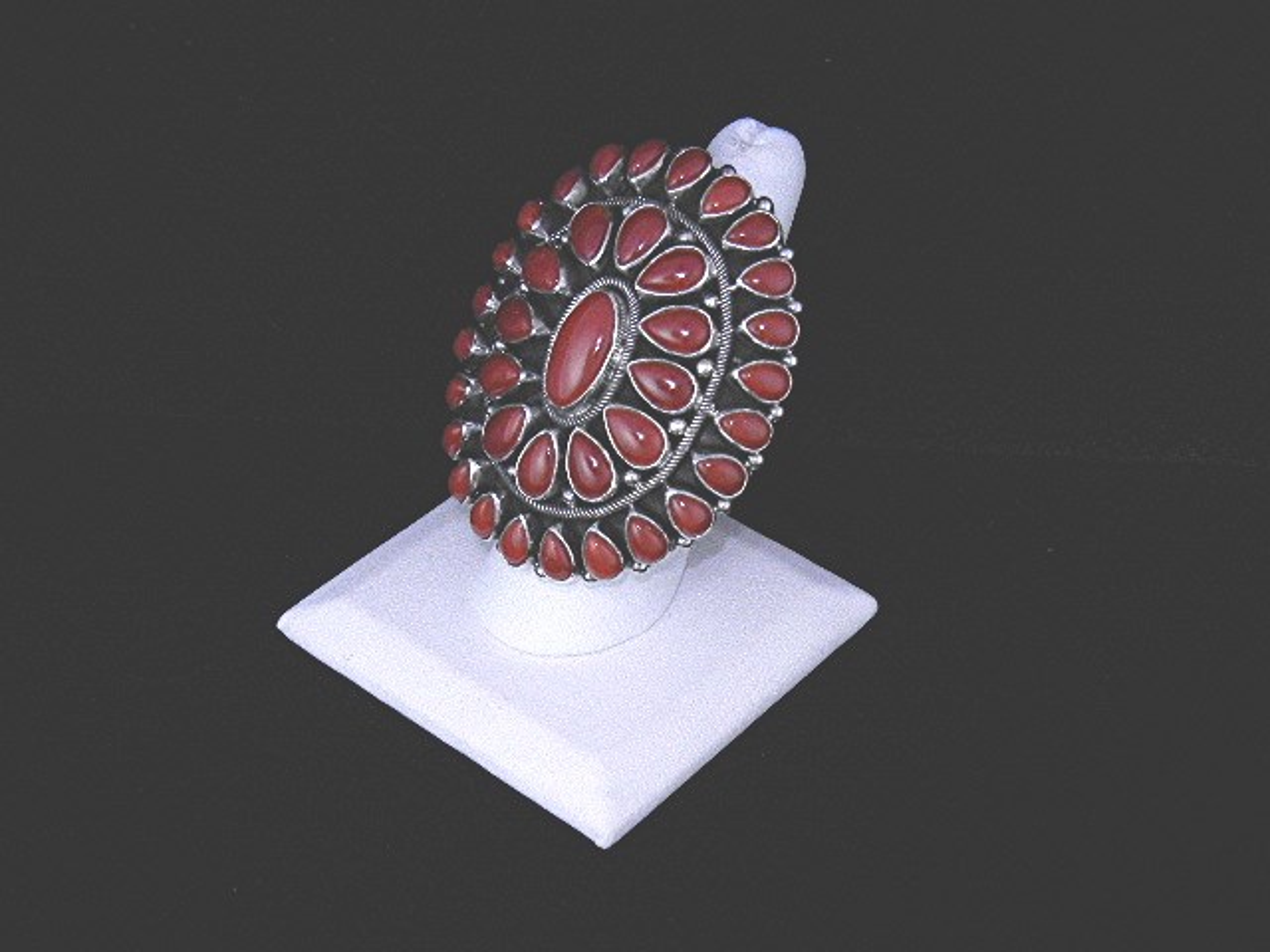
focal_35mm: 59
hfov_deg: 32.7
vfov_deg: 24.8
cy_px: 476
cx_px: 635
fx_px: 2165
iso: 800
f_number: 8
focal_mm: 10.6
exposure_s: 1/30
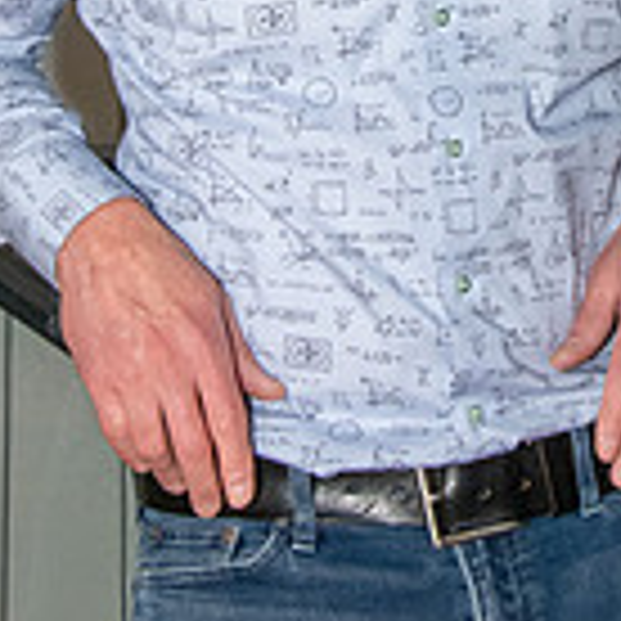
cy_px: -126
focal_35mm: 183
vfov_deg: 9.4
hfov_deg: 9.5
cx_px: 450
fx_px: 3714
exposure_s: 1/160
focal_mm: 44
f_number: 14
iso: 5000
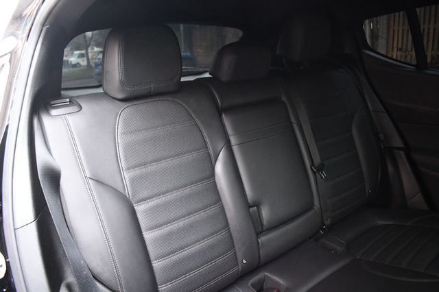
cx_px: 220
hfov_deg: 67.4
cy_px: 146
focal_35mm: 27
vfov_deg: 47.9
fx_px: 329
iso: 3200
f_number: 3.5
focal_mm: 18
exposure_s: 1/100
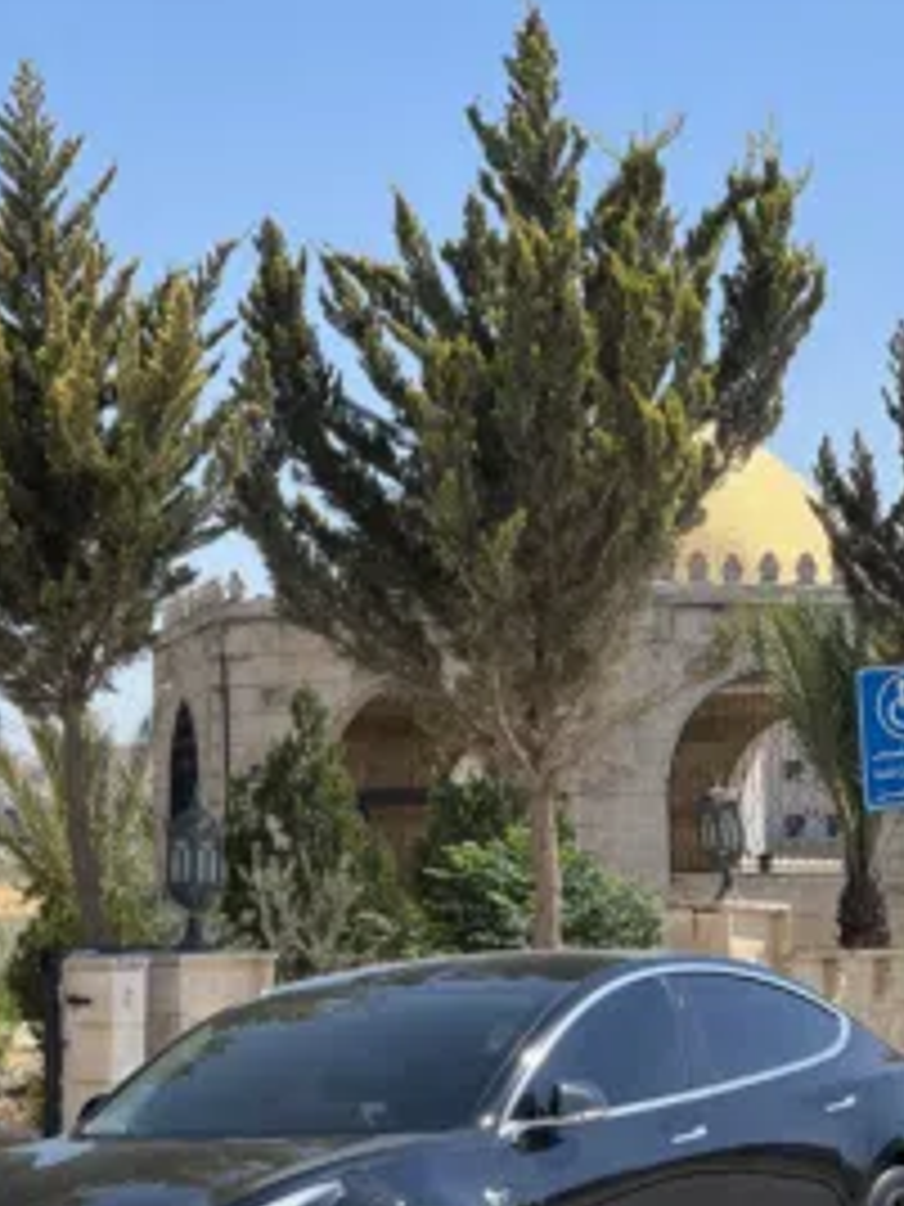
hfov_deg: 12.9
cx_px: 396
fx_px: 4004
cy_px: 850
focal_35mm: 115
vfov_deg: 17.1
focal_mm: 9
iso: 32
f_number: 2.8
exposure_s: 1/490
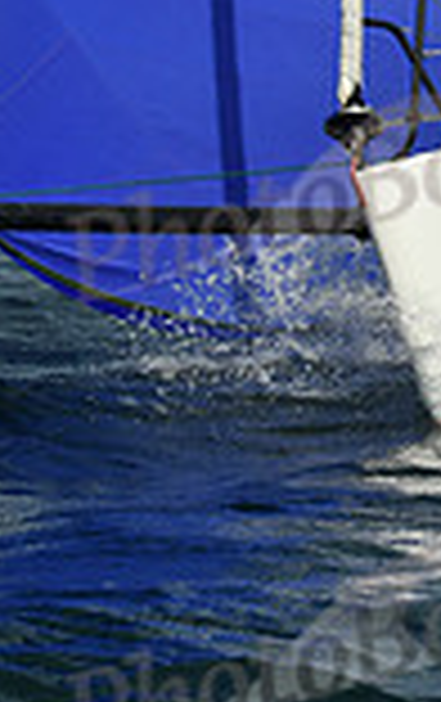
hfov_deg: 4.9
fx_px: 5077
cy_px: -110
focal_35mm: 265
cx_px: 936
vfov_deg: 7.8
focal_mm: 70
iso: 320
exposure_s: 1/1000
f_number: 13
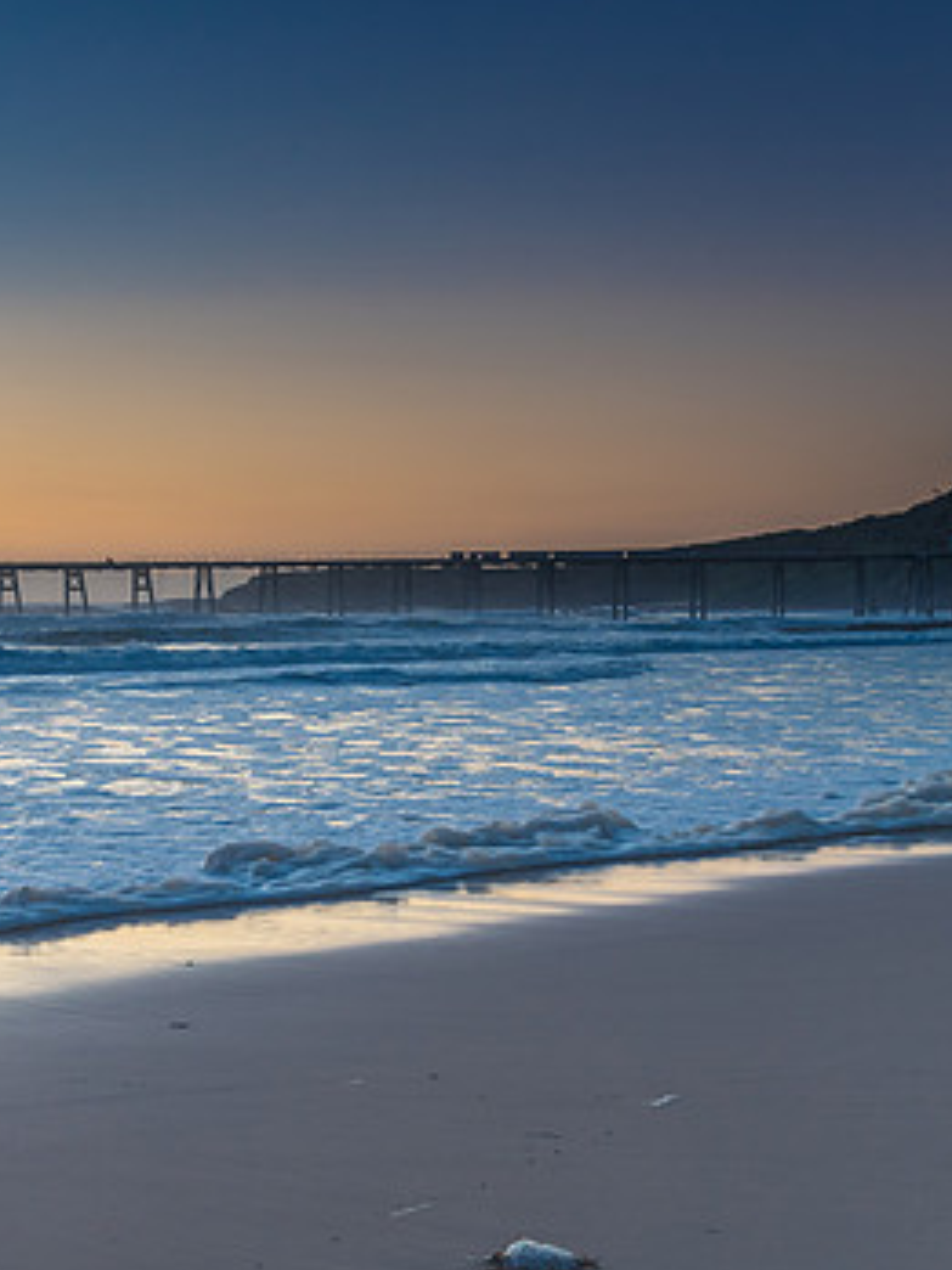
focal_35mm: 53
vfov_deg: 36.2
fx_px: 1943
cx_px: 270
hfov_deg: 27.2
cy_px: 604
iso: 200
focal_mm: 32
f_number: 8
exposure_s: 1/25
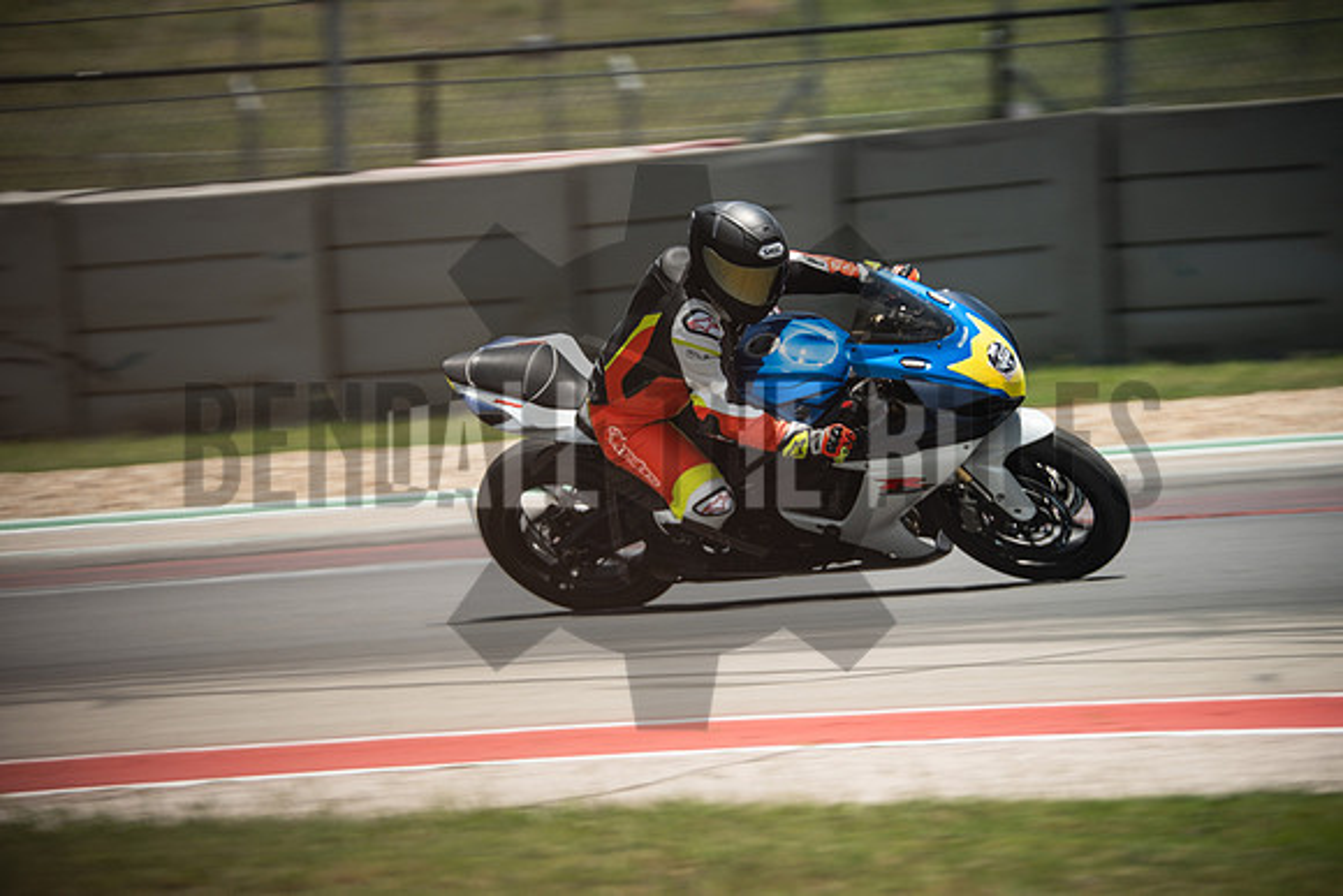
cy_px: 448
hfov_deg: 3.4
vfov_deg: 2.3
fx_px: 22388
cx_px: 672
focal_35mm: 600
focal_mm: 400
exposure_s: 1/250
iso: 160
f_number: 7.1
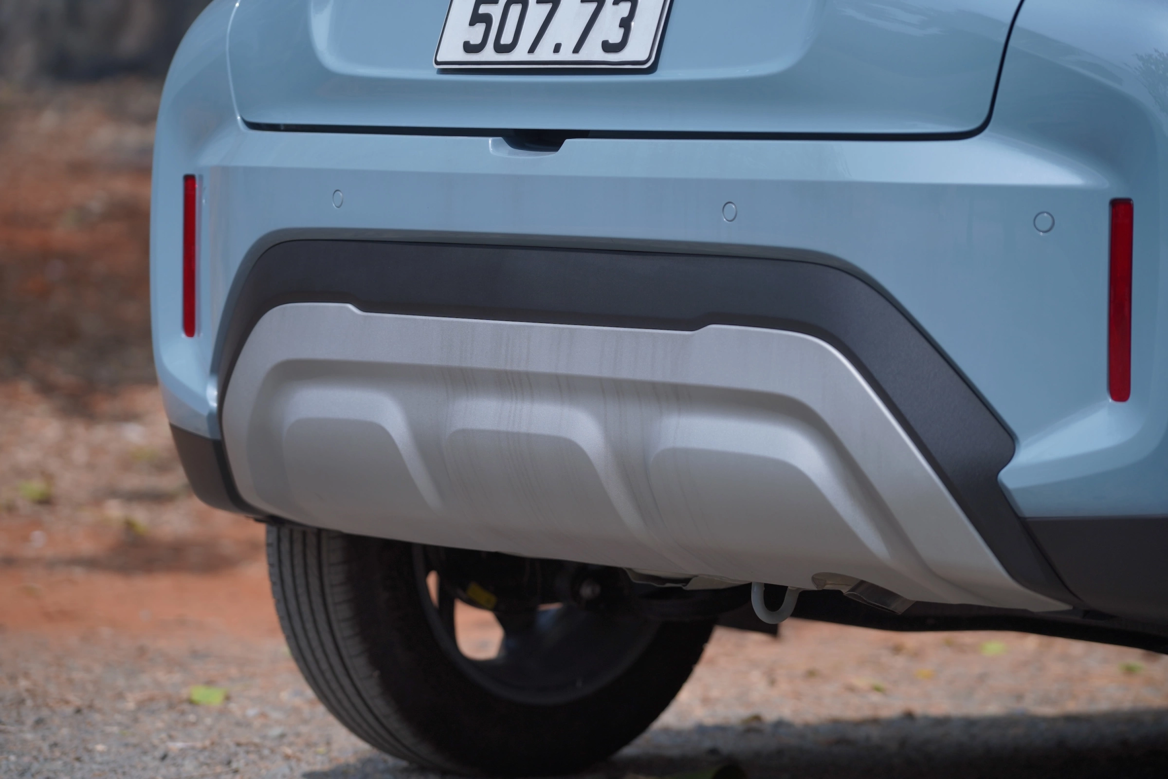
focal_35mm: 146
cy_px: 390
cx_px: 584
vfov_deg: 9.4
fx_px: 4737
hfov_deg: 14.1
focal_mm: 146
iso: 125
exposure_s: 1/1250
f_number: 4
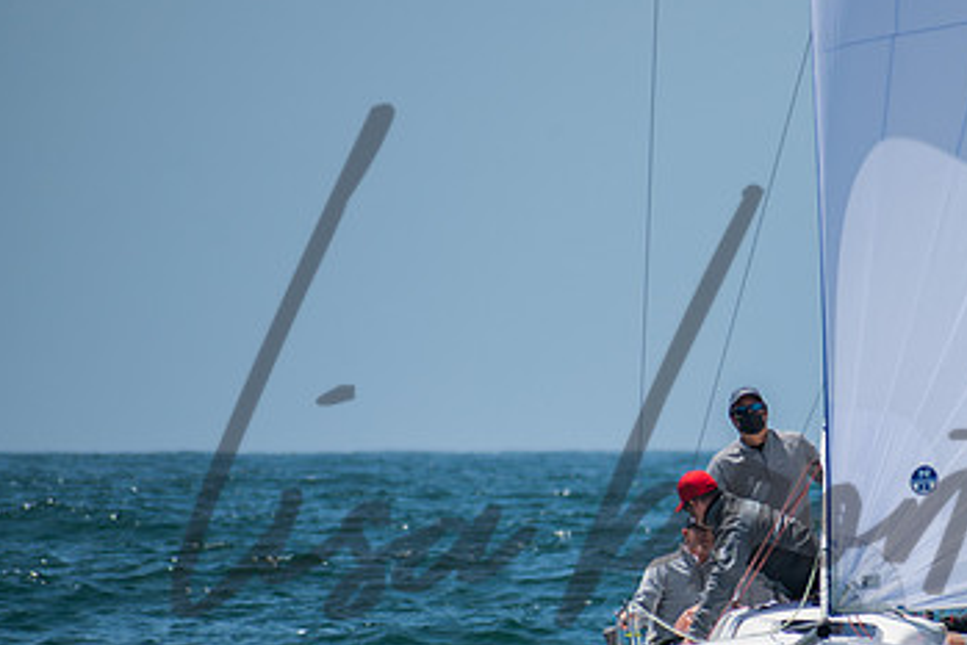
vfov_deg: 1.8
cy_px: 500
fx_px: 21067
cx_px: 790
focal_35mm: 784
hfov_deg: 2.6
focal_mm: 300
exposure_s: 1/800
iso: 200
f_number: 6.3
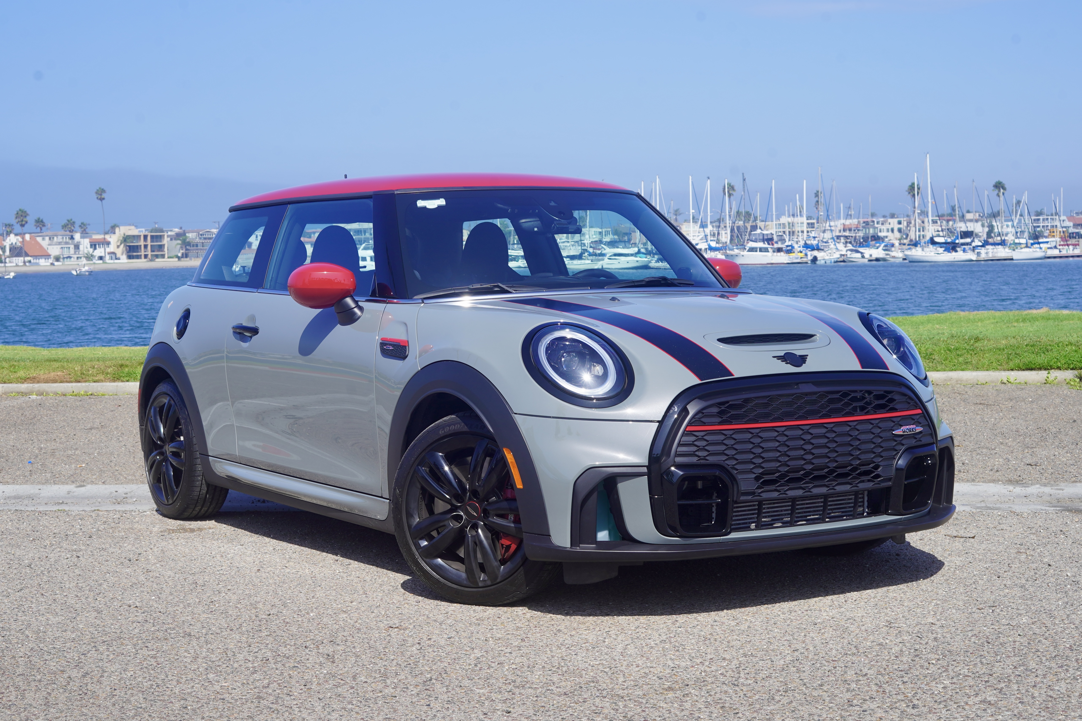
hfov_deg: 39.6
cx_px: 541
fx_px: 1503
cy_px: 360
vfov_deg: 27.0
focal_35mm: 50
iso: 100
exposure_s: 1/160
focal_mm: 50
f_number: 10
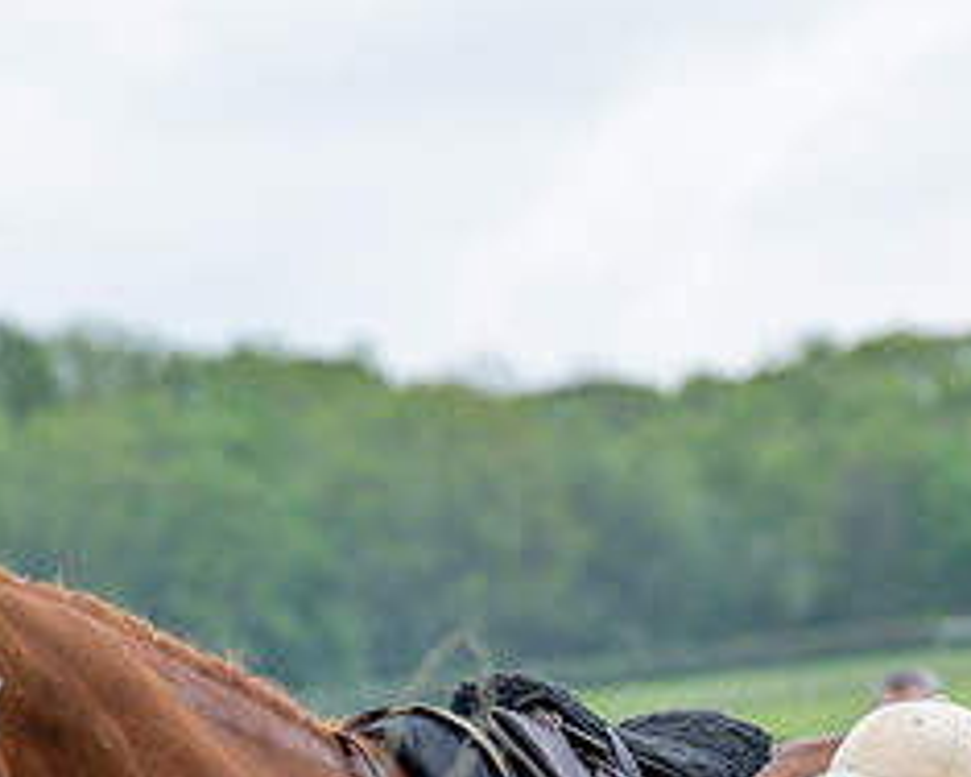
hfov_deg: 4.5
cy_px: 907
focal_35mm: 425
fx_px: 12214
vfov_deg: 3.6
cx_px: 891
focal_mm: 103
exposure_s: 1/1000
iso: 400
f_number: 4
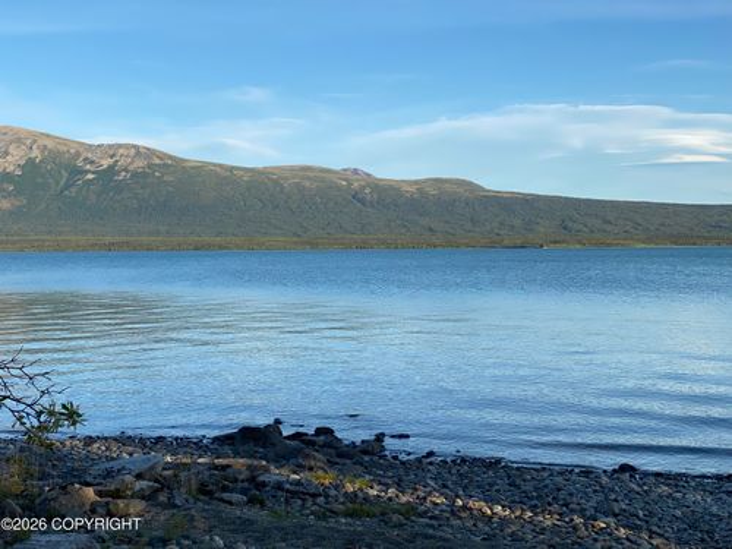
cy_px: 274
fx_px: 1100
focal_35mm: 52
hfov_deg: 36.8
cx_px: 366
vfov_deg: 28.0
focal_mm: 6
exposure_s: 1/1020
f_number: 2
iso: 20
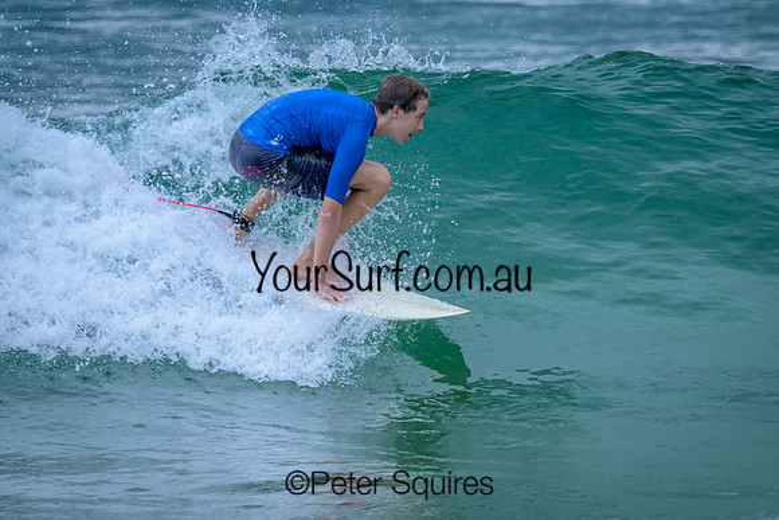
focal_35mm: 767
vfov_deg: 1.8
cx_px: 420
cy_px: 196
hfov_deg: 2.7
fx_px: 16610
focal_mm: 560
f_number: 8
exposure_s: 1/2000
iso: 800
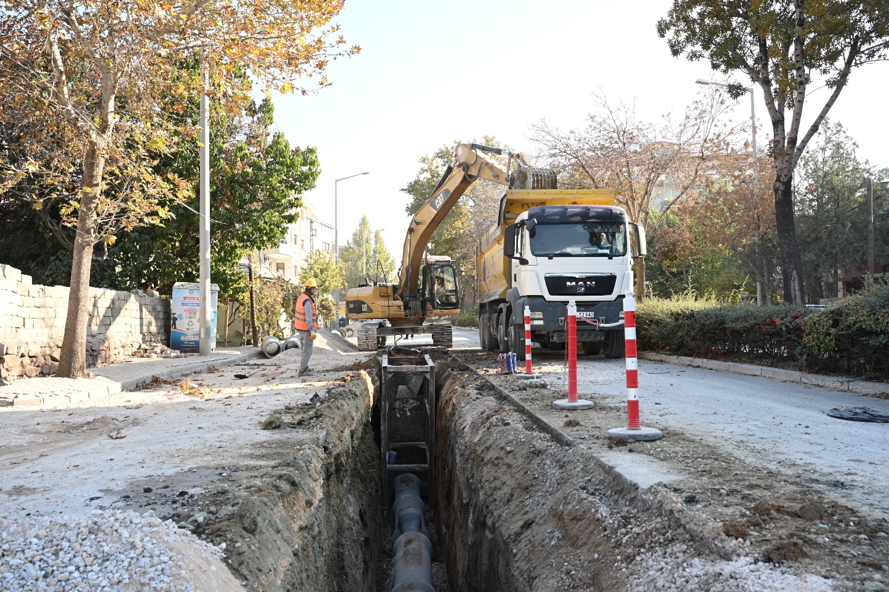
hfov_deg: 62.8
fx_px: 728
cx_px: 444
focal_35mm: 30
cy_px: 296
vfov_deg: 44.3
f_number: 5.6
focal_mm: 29.5
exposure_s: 1/200
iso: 200
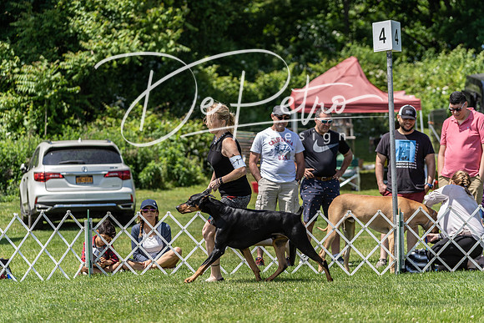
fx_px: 1977
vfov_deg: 9.3
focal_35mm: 147
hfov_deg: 14.0
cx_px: 242
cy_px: 162
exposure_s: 1/1250
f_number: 4
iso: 250
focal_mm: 147
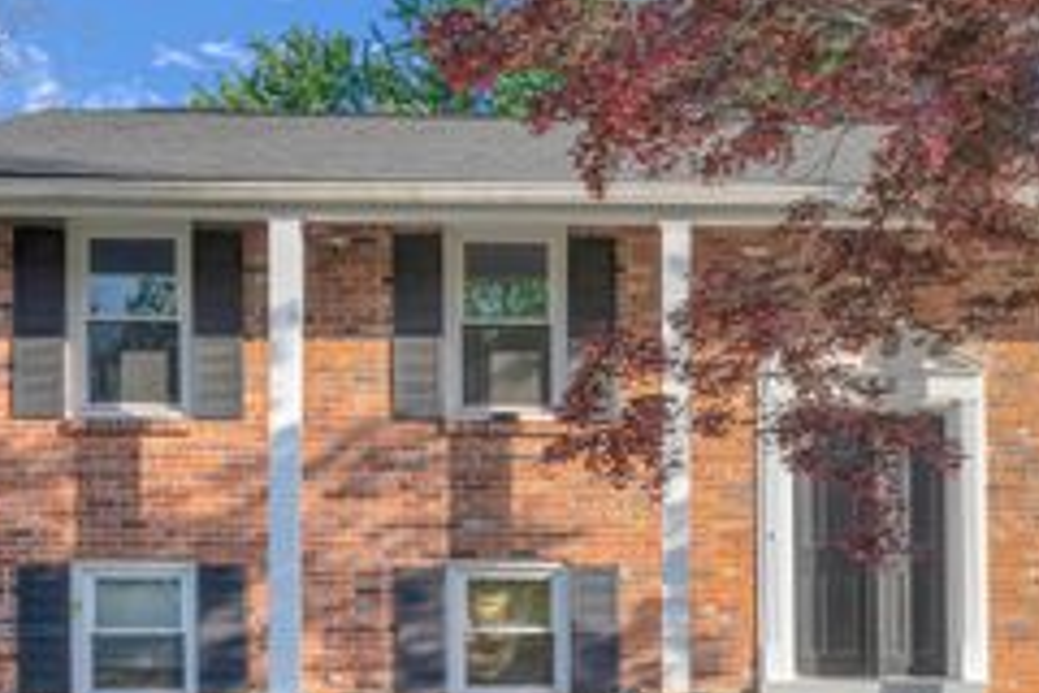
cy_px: 440
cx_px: 818
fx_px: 2107
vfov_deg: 18.6
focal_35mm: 73
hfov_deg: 27.2
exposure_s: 1/320
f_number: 4
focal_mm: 35
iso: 100
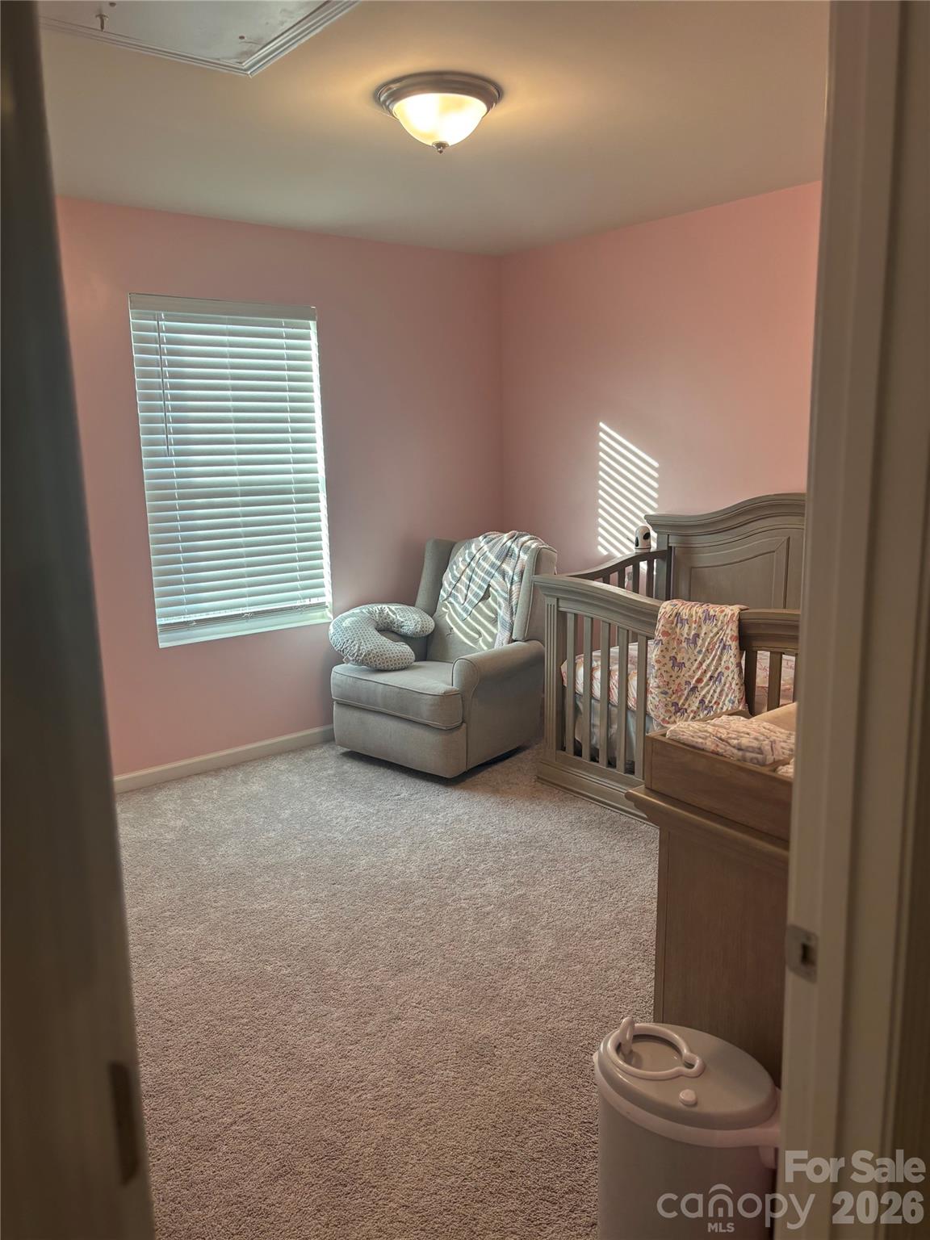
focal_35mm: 26
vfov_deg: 67.3
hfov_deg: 53.1
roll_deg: +0.8
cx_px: 465
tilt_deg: -10.4
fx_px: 931
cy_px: 620
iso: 125
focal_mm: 5.96
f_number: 1.6
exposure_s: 1/120
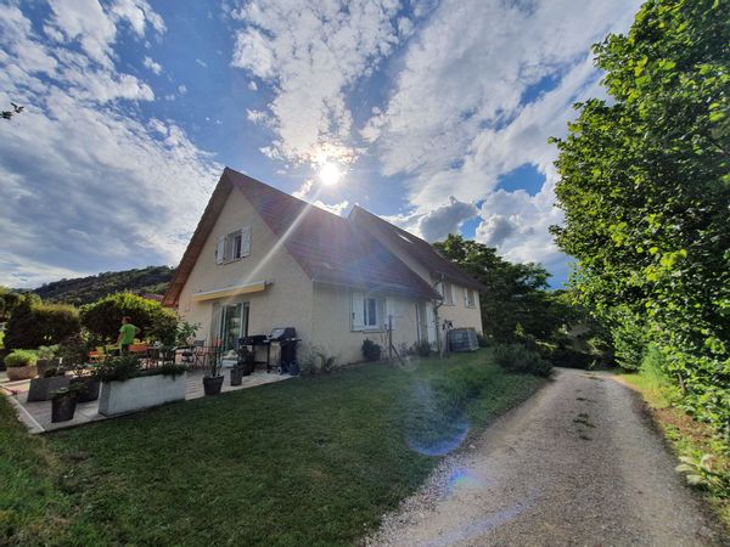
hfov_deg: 106.2
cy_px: 274
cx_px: 365
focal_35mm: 13
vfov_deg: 89.9
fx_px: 274
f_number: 2.2
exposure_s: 1/2440
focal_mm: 1.8
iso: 50
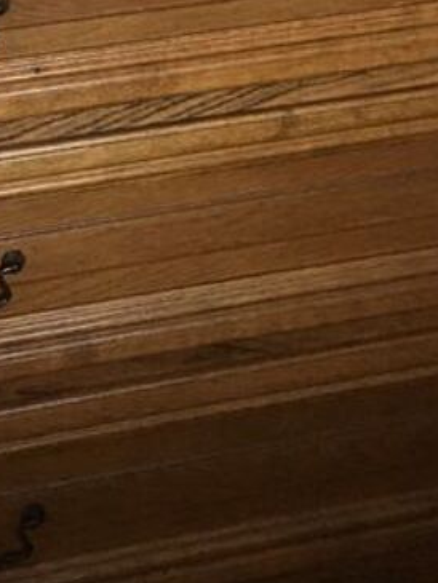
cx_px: 141
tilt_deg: -8.3
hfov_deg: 13.9
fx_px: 1787
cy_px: -303
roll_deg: +4.7
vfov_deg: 16.8
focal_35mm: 106
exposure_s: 1/30
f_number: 2.2
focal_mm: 4.15
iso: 160
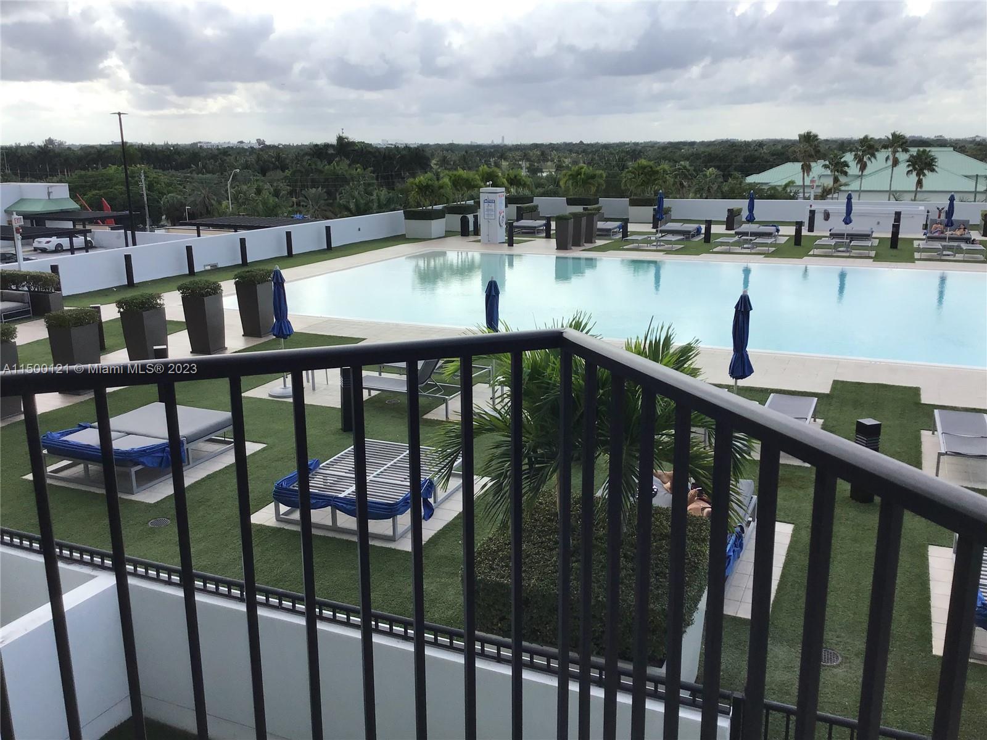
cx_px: 494
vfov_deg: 45.4
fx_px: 884
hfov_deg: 58.4
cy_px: 370
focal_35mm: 31
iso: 25
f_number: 2.4
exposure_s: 1/691
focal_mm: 3.3
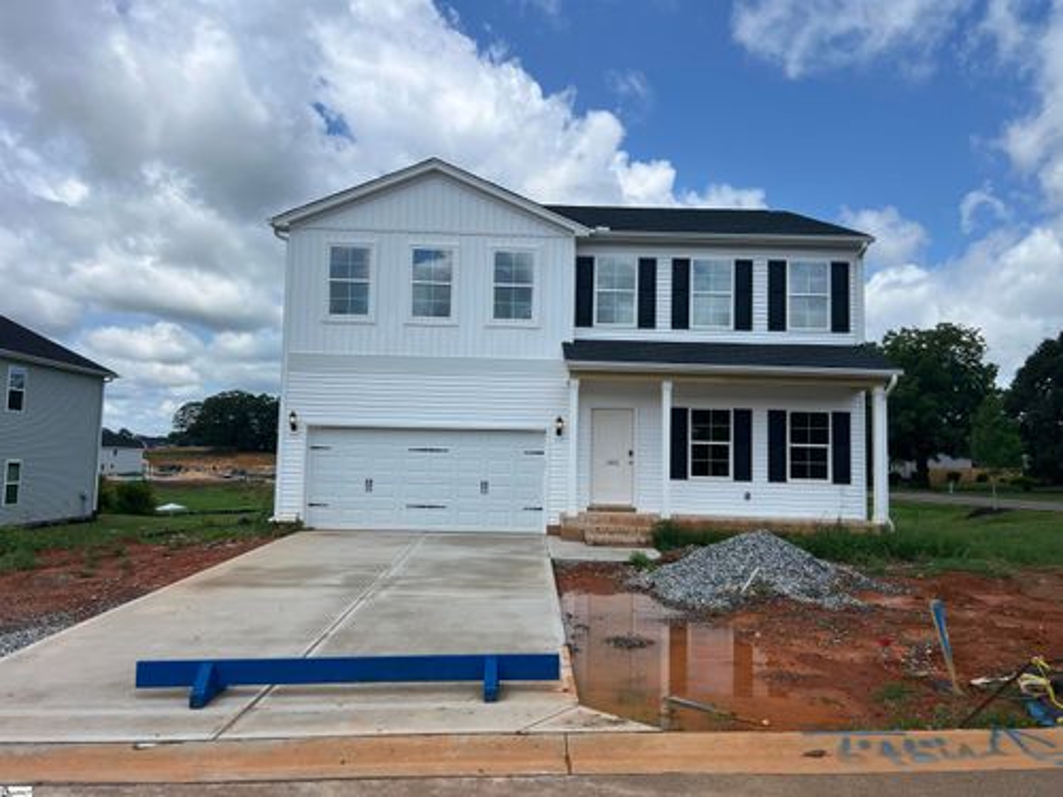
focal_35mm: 26
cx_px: 532
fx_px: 798
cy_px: 398
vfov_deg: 53.1
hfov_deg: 67.3
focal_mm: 5.7
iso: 50
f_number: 1.5
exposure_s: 1/6211
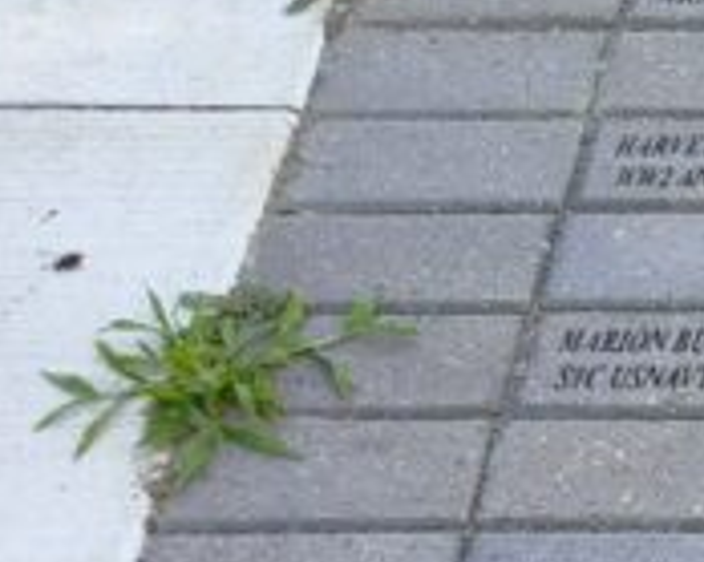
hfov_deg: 11.8
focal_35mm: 132
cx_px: 1711
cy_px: 1371
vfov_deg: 10.1
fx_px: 2749
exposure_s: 1/205
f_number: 1.8
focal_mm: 5.56
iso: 100
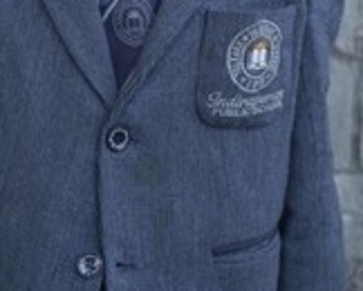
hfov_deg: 15.7
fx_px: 1312
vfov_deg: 12.2
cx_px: 147
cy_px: -105
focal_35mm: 122
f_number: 4.5
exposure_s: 1/100
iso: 250
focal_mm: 47
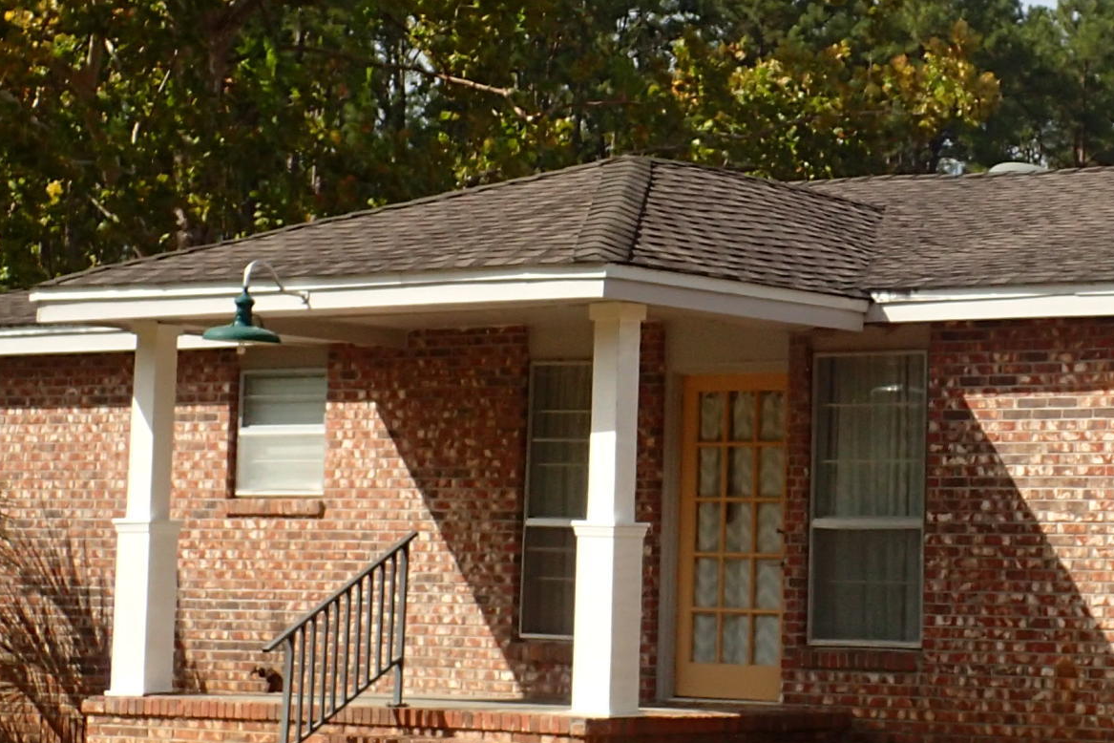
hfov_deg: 17.6
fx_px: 3558
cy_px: 187
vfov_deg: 11.9
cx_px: 909
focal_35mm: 115
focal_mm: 7.86
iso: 100
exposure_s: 1/800
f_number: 4
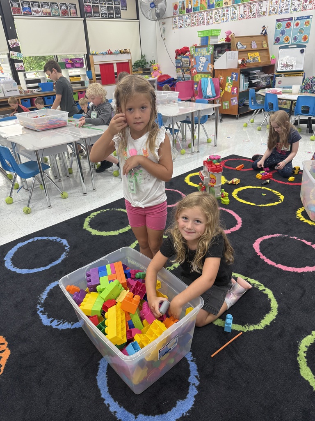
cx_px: 158
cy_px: 210
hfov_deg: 56.8
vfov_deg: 71.6
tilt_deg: -26.5
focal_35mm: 24
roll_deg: +1.9
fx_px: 291
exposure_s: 1/60
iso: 160
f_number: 1.78
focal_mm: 6.76
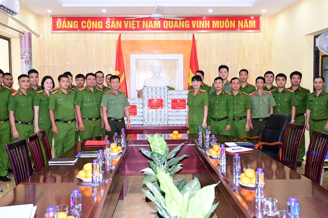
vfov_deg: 37.9
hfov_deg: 54.4
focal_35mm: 35
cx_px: 156
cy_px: 103
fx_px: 319
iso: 2000
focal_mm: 31
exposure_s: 1/125
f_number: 4
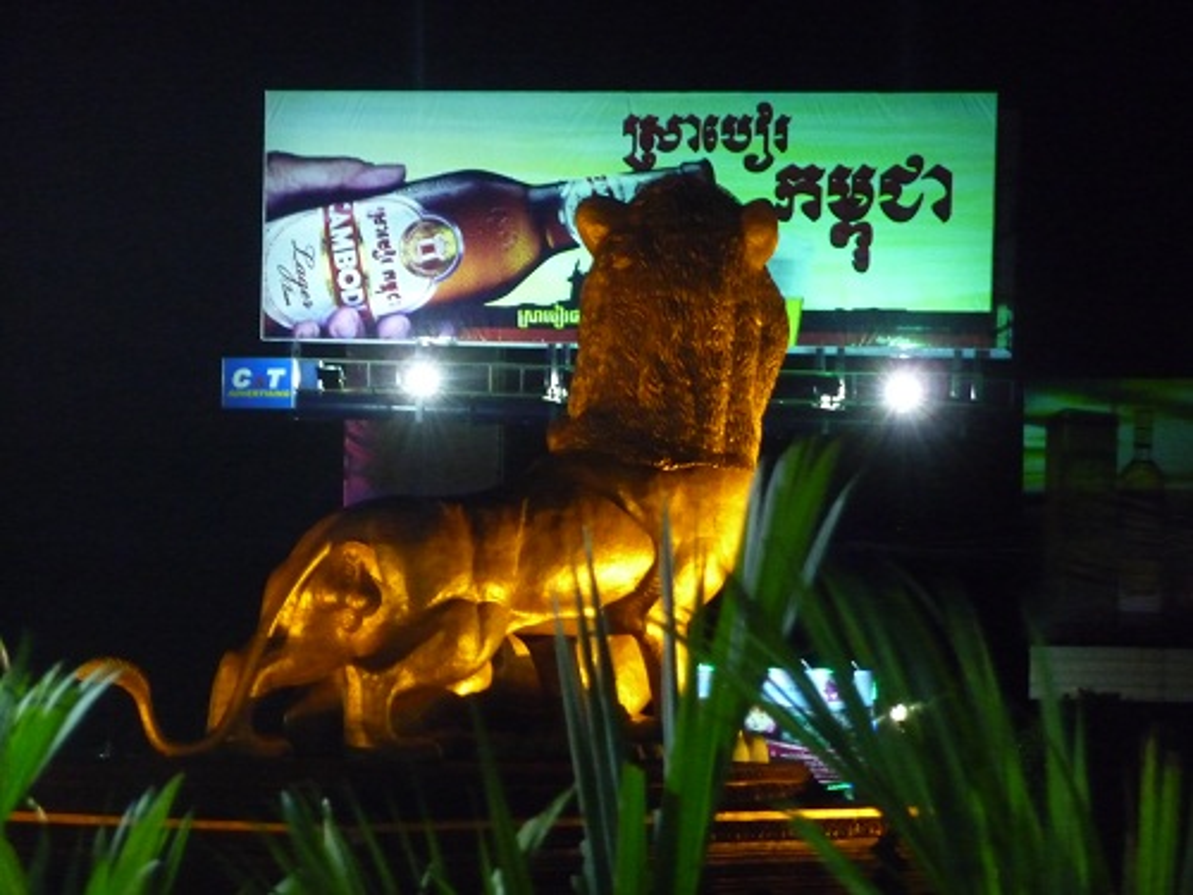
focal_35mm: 189
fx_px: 6514
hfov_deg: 10.5
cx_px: 596
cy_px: 448
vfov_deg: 7.9
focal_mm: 32.3
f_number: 4.8
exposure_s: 1/10
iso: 800
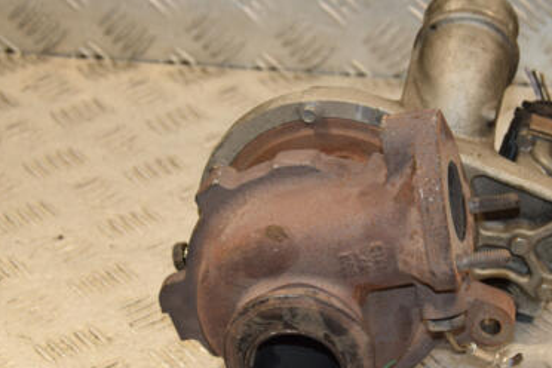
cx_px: 393
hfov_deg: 16.9
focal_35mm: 121
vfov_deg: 11.3
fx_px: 1855
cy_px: 214
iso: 800
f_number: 5.6
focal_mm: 50
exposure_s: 1/200
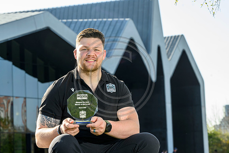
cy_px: 76
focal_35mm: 98
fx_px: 624
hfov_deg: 20.8
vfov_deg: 14.0
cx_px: 114
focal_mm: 98
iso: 320
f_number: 8
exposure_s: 1/250
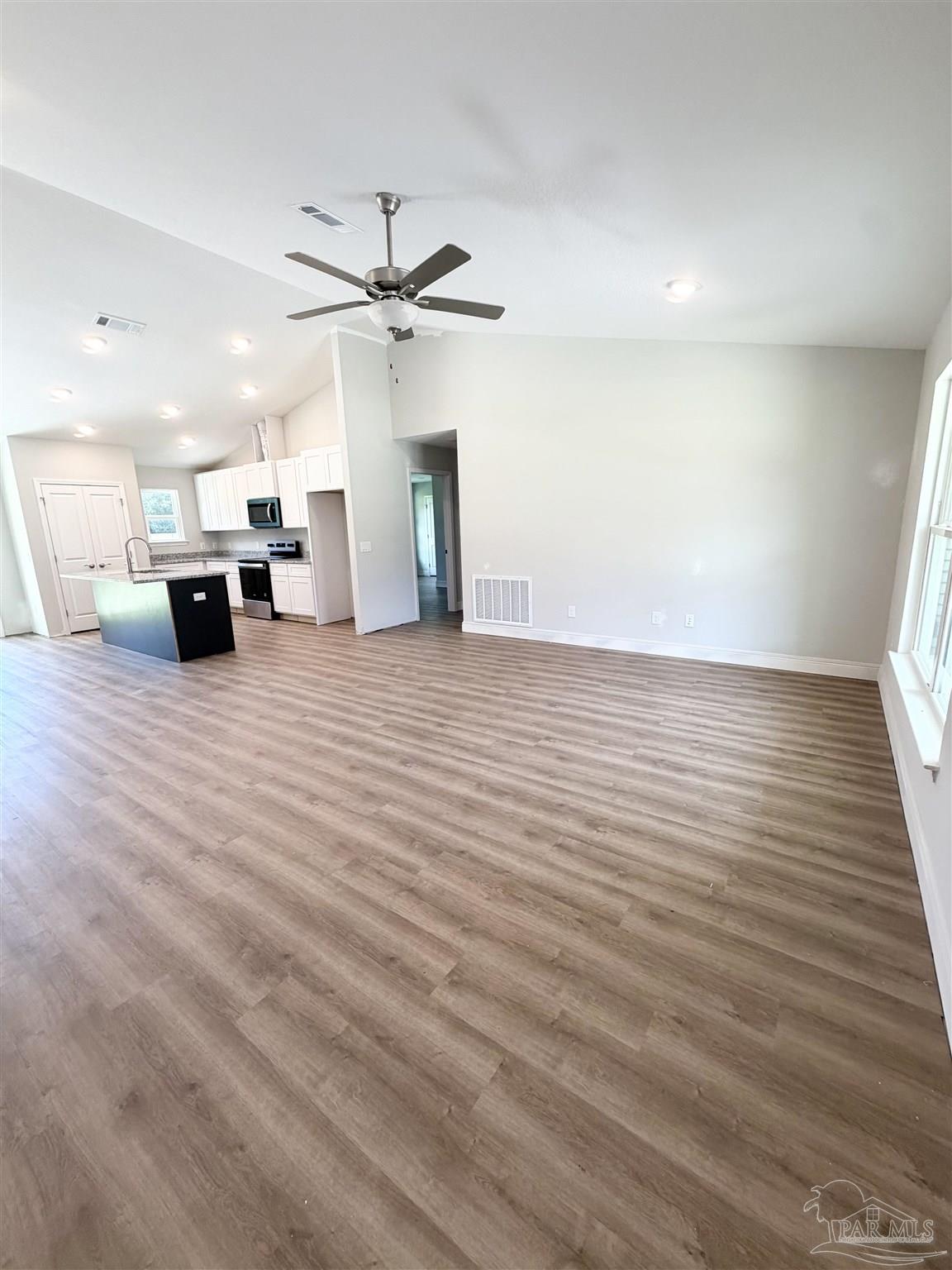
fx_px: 513
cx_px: 476
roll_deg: +1.1
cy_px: 635
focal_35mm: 14
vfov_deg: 102.1
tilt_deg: -12.4
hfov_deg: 85.7
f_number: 2.2
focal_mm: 2.22
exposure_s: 1/120
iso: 160
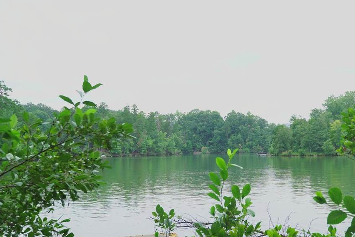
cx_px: 235
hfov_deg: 43.0
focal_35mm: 45
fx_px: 444
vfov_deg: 29.8
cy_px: 148
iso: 320
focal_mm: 30
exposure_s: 1/400
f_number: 4.5
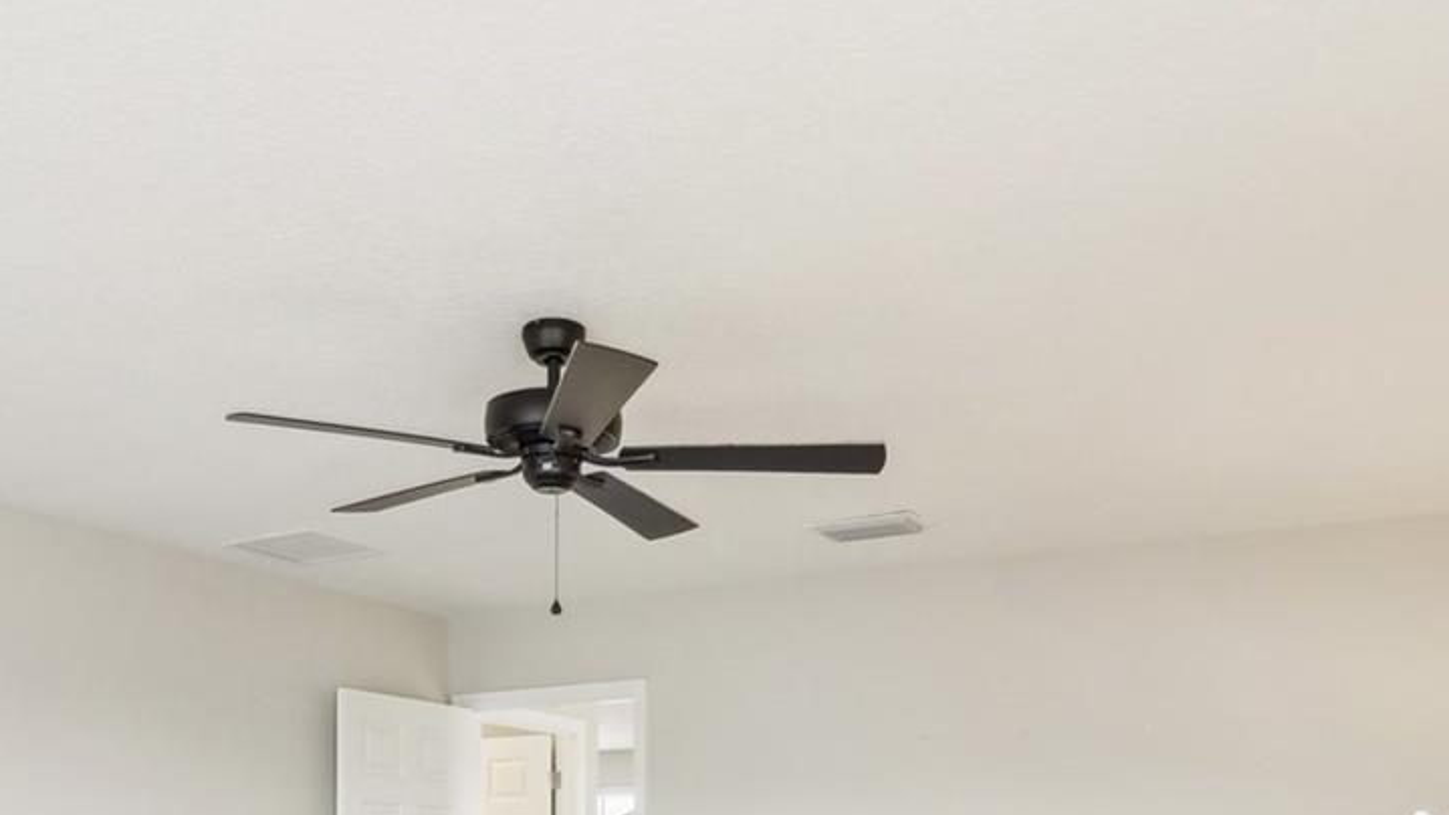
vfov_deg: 29.8
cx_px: 545
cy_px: 928
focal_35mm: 35
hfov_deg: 56.0
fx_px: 1345
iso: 400
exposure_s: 1/30
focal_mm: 10
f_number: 8
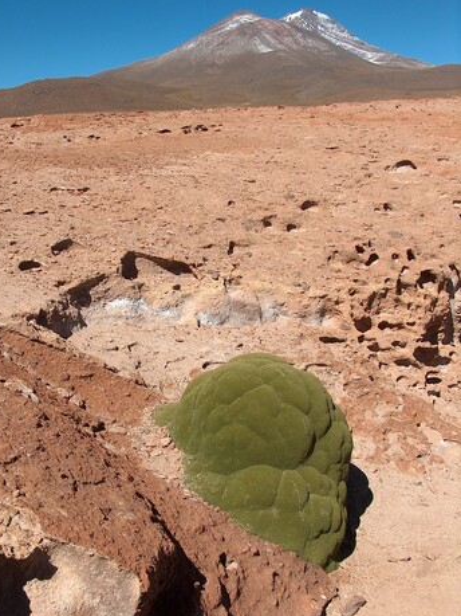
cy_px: 325
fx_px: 746
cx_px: 201
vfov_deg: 44.8
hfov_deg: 34.3
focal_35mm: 42
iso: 100
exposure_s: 1/226
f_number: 8
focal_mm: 7.6
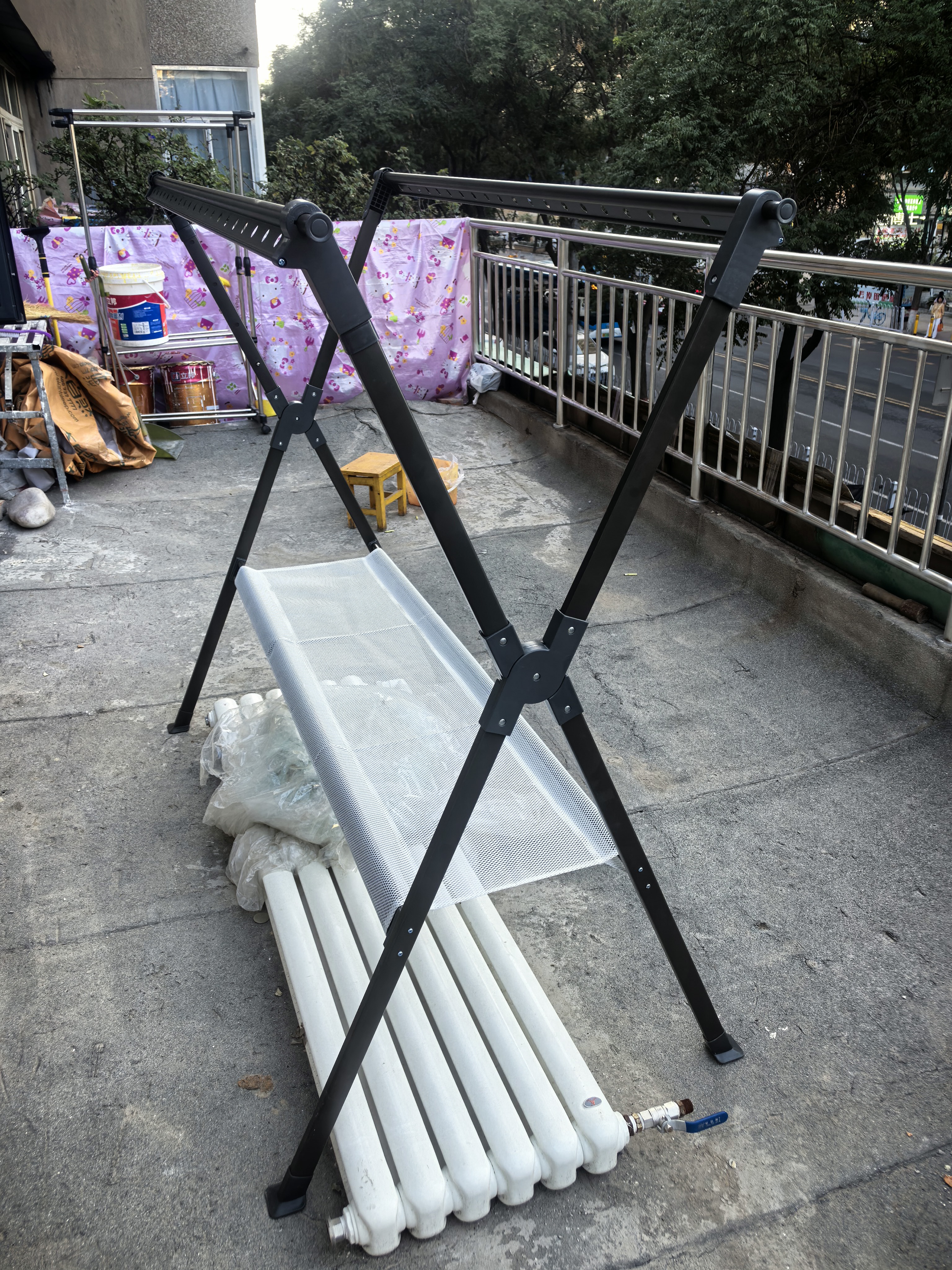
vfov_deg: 65.3
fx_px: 990
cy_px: 635
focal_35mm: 27
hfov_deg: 51.4
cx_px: 476
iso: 50
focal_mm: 5.75
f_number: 2
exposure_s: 1/105
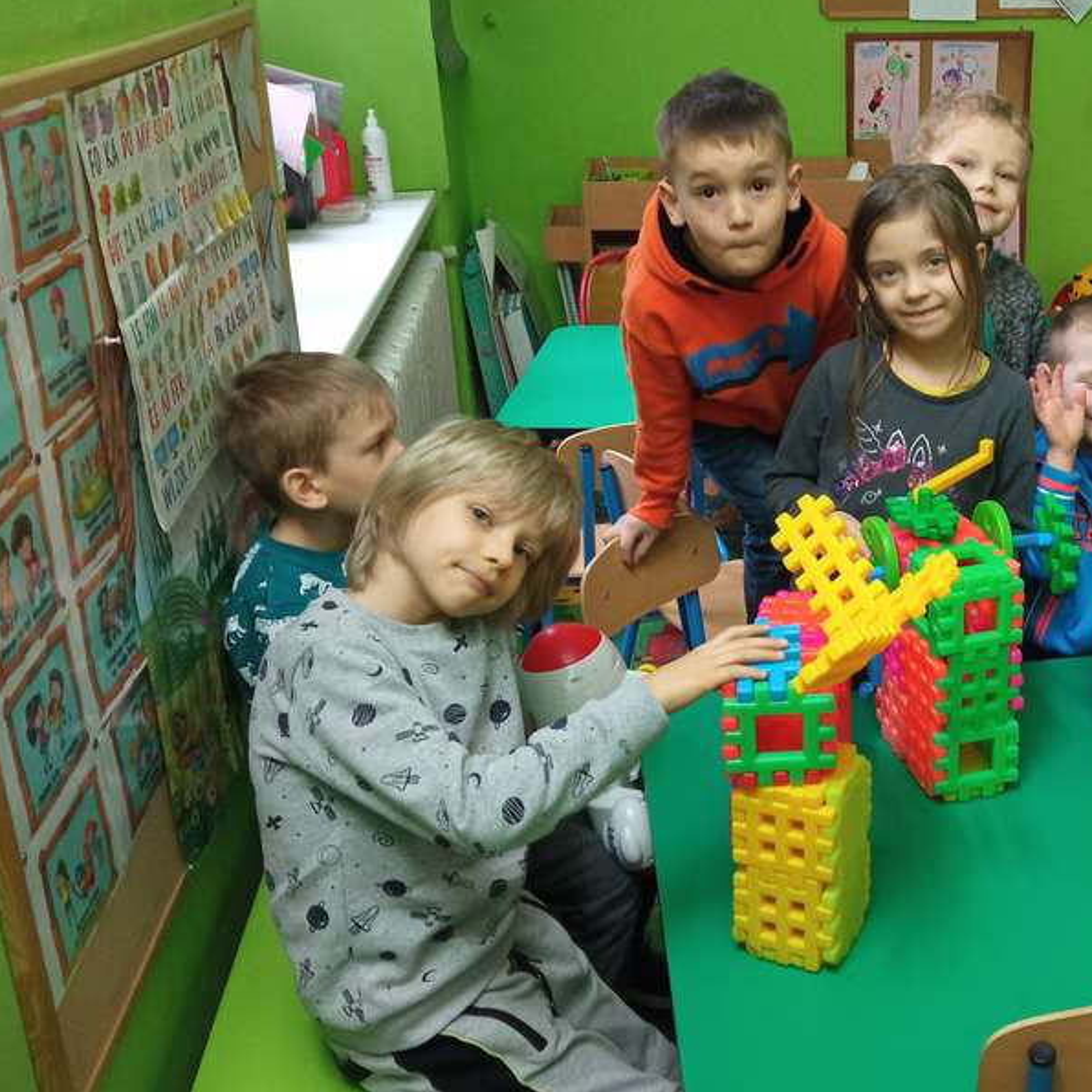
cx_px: 876
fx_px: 1463
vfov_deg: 40.9
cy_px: 508
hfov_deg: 39.3
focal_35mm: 41
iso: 768
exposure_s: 1/20
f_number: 2.2
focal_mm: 3.79
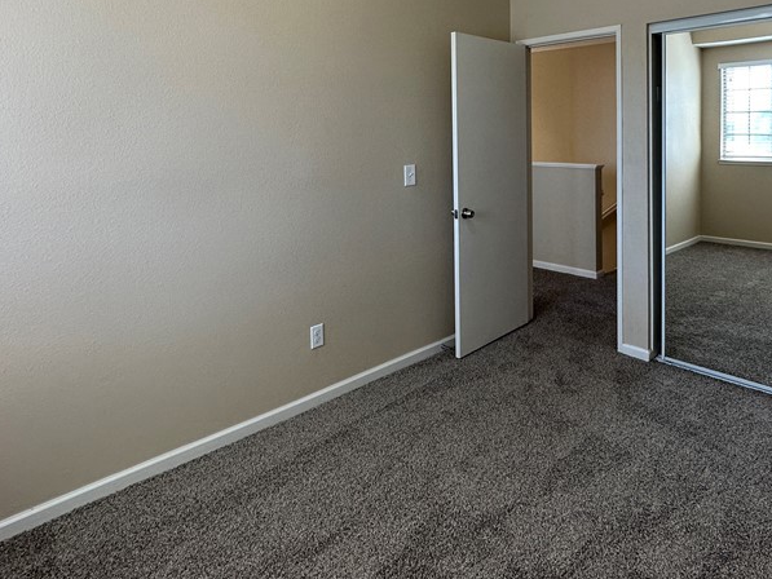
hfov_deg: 70.3
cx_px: 486
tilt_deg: -1.1
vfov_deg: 54.0
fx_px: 535
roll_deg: +0.6
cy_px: 138
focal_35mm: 24
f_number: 2.2
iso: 160
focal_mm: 2.22
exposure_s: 1/120
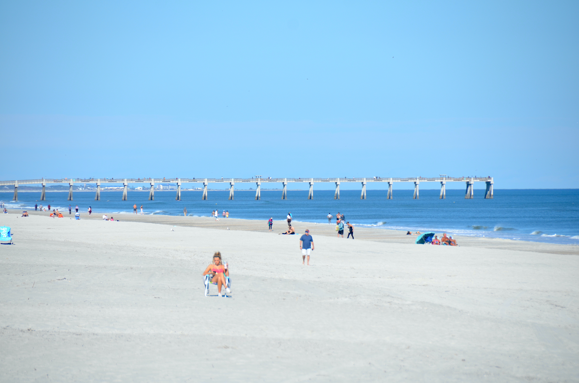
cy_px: 192
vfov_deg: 4.6
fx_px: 4815
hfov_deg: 6.9
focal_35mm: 300
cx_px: 290
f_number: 6.3
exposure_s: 1/640
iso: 100
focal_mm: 200
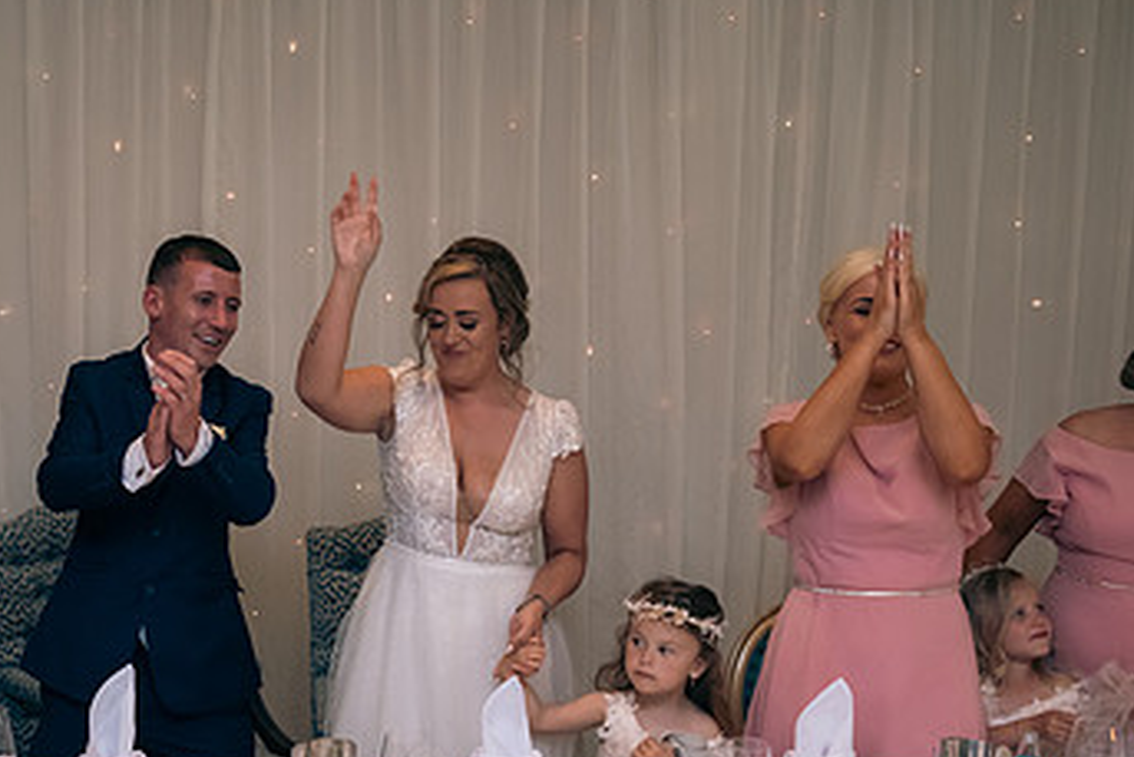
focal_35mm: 49
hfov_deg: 39.2
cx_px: 271
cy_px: 514
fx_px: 1544
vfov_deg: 27.4
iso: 640
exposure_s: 1/160
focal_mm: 29
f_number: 3.5
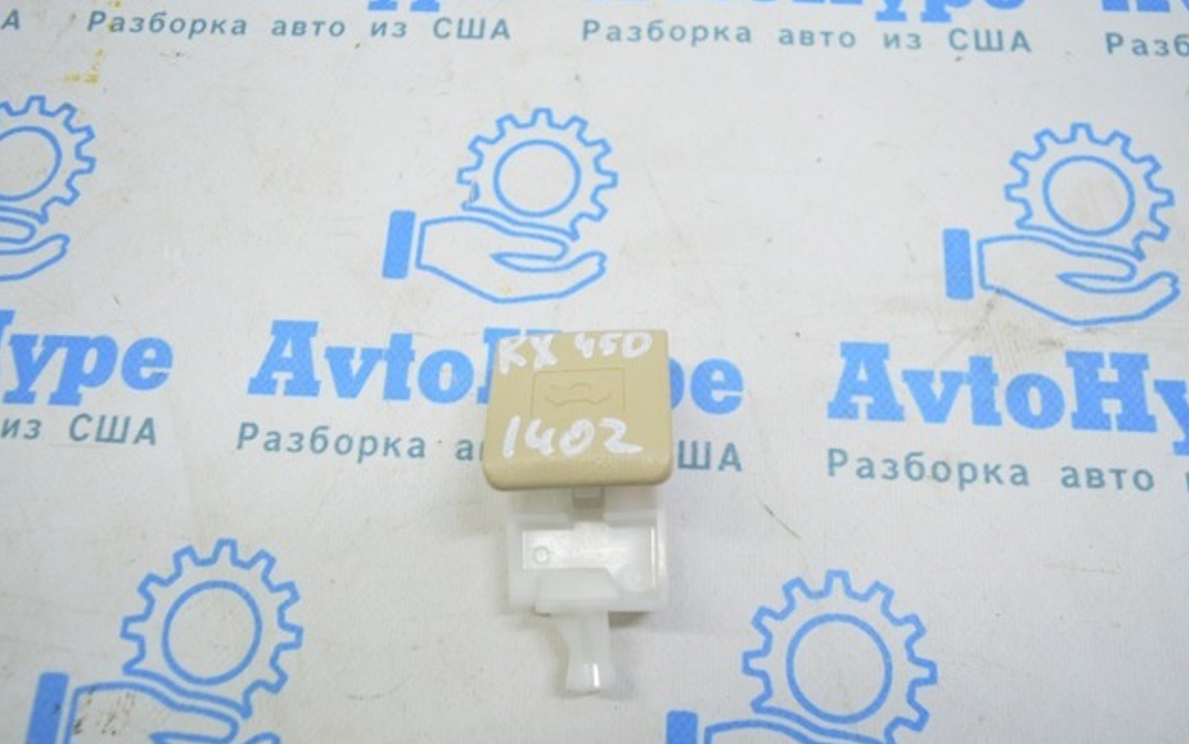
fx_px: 908
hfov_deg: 66.4
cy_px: 361
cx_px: 598
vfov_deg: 44.6
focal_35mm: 28
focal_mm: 18
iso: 400
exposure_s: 1/40
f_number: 3.5
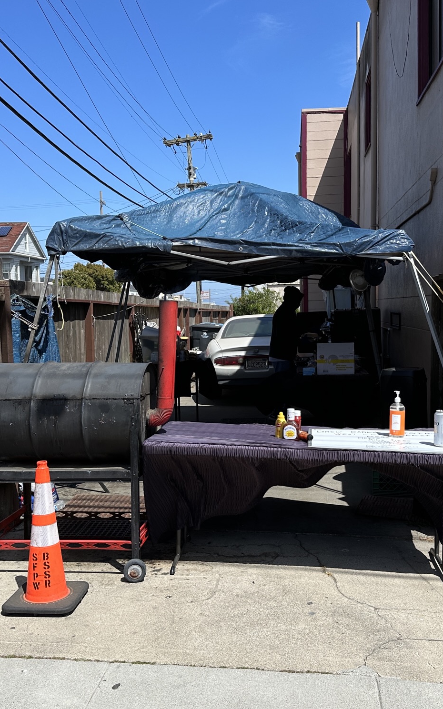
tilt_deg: -5.7
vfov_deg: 55.3
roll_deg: +1.6
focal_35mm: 35
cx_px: 243
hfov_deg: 36.2
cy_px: 360
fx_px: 676
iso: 80
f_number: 1.78
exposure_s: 1/4545
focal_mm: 6.86
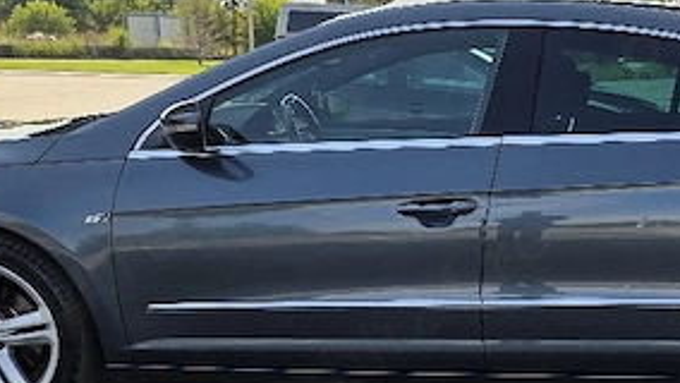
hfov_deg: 38.3
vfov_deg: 22.1
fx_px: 956
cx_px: 493
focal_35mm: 53
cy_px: 345
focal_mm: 6.3
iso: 80
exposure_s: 1/10000
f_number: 1.7
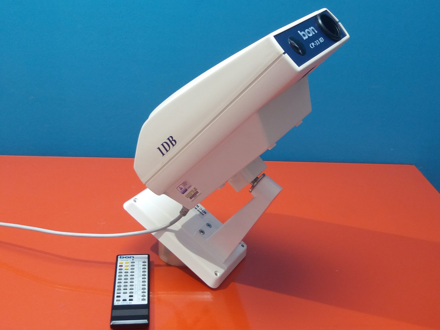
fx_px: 356
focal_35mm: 28
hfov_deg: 63.4
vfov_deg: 49.7
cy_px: 165
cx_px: 220
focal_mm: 3.7
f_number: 1.9
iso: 100
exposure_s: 1/33
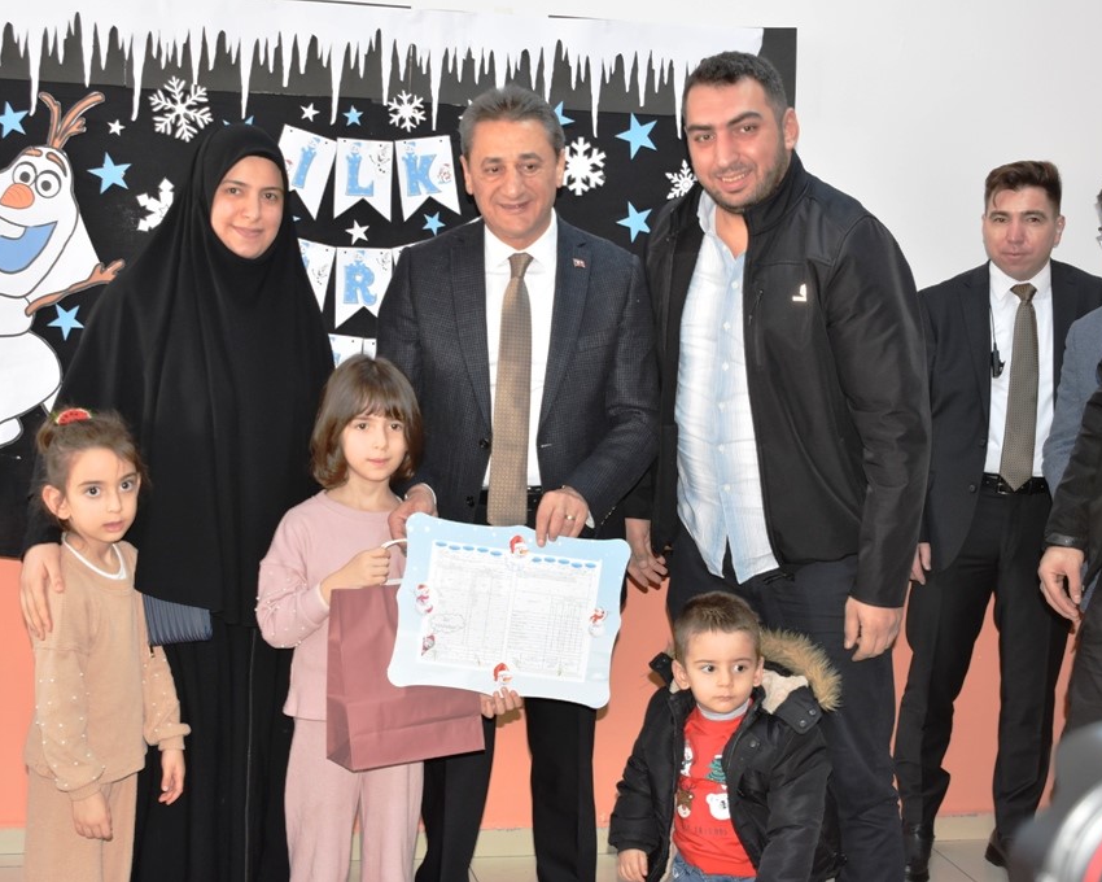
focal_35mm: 53
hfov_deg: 35.6
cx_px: 473
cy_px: 440
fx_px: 1714
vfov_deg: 28.8
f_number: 5
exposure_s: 1/60
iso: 1000
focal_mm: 31
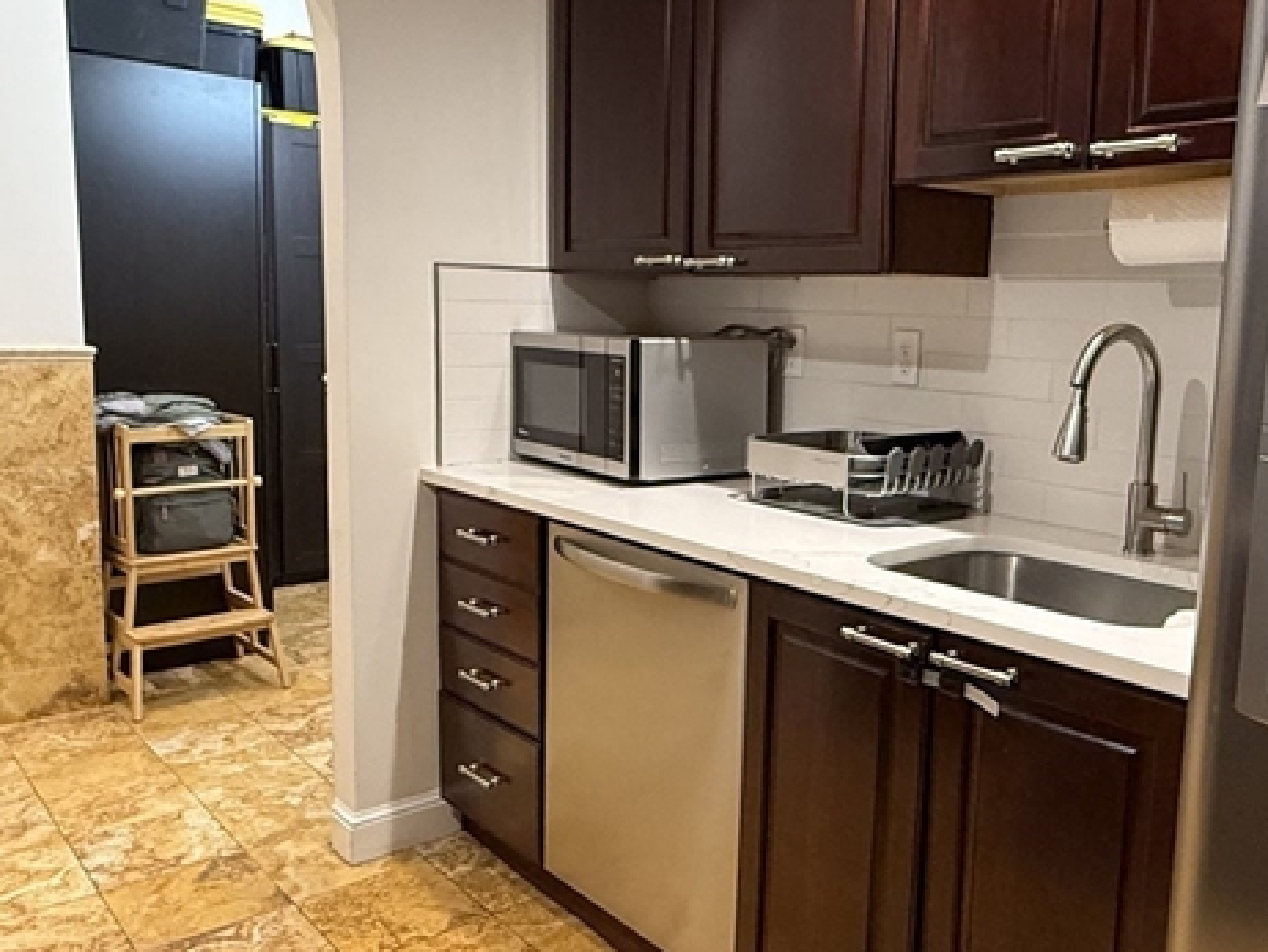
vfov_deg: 45.5
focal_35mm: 31
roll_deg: -1.7
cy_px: 475
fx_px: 1136
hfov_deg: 58.0
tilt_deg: -8.0
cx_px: 747
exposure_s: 1/60
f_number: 2.2
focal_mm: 2.22
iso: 500
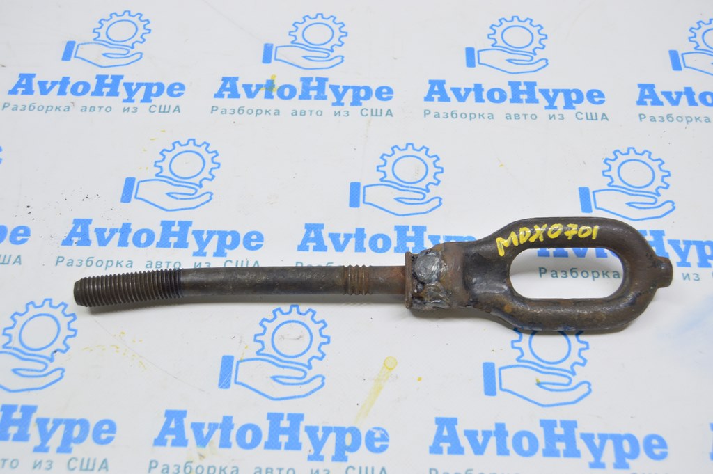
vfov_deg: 34.2
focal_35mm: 39
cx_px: 356
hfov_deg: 49.6
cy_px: 237
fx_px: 772
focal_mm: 26
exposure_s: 1/20
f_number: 5.6
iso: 400
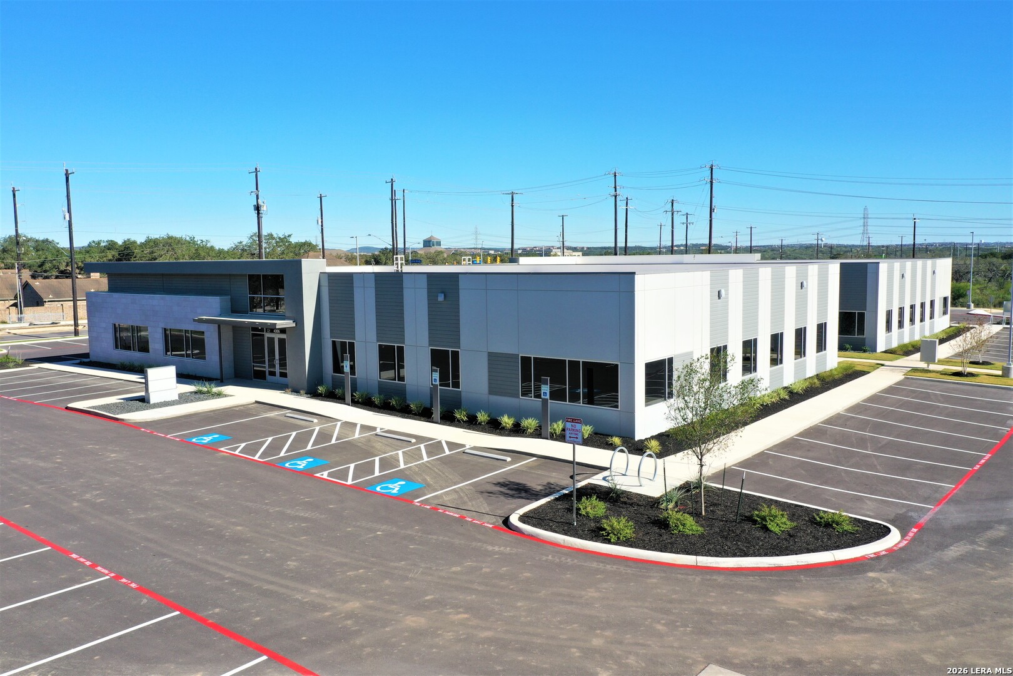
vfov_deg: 46.4
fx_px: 788
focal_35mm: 28
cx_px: 506
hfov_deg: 65.5
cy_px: 338
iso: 100
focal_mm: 10.26
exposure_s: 1/500
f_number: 5.6
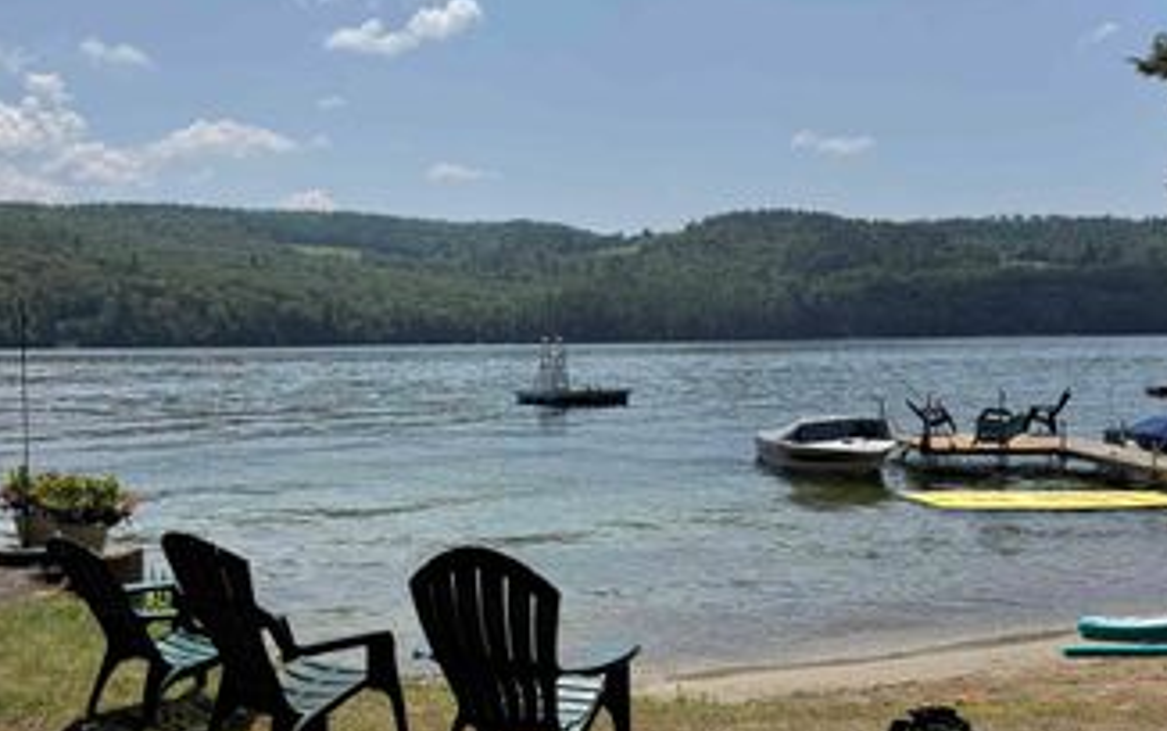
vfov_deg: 32.6
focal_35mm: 39
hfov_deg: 49.8
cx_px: 426
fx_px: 1241
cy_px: 457
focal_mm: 6.76
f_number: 1.78
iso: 80
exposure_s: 1/9009
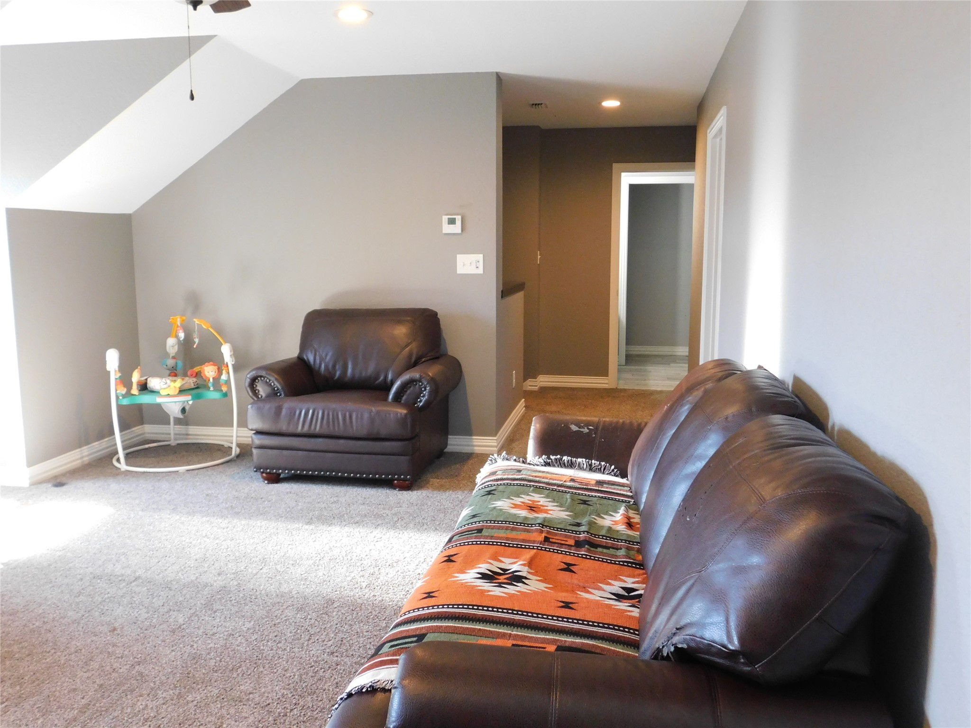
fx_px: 842
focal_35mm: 30
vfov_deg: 46.8
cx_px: 486
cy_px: 364
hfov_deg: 60.0
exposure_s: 1/13
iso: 400
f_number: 3.2
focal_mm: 5.3
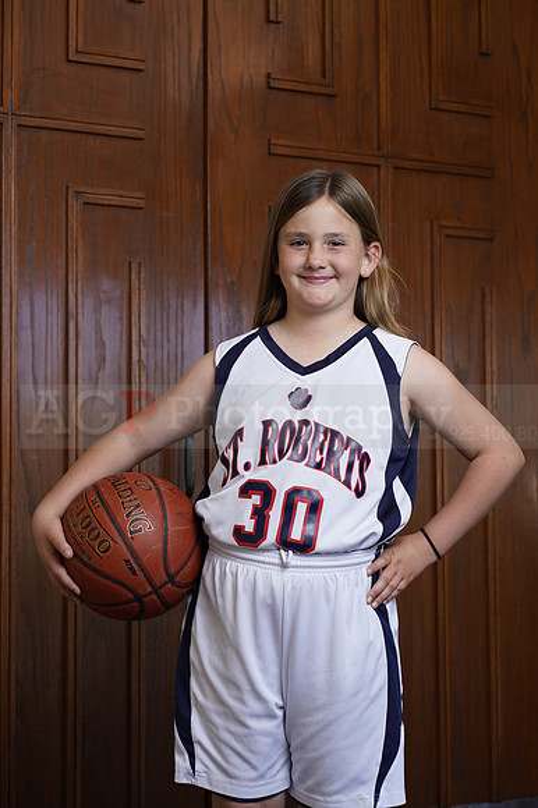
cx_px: 269
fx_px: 1908
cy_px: 404
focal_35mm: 85
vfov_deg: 23.9
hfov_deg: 16.1
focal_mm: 85
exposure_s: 1/250
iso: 200
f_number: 5.6
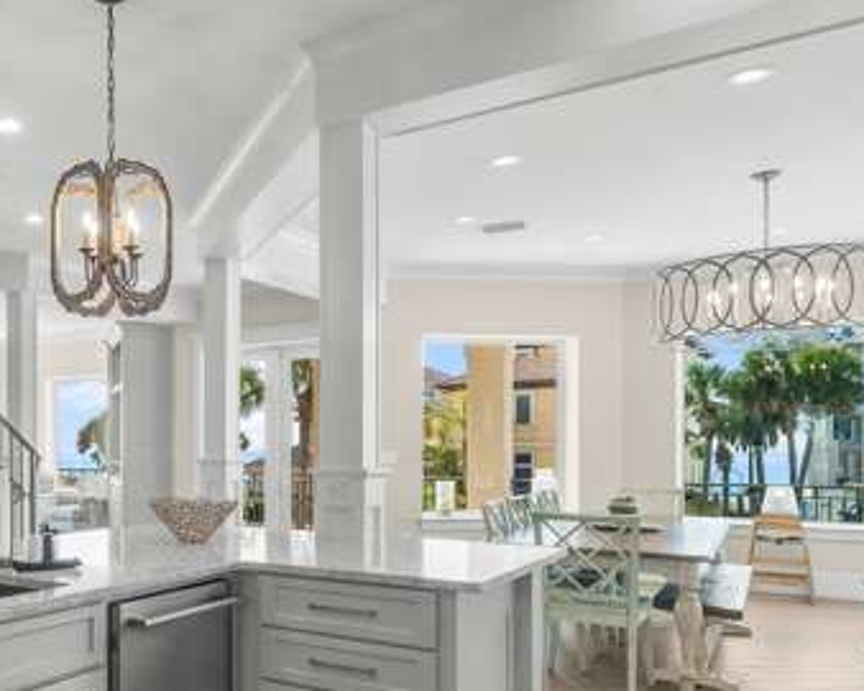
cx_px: 115
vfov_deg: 45.0
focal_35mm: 32
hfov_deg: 50.2
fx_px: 823
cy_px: 443
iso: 400
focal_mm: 15.1
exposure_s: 1/15
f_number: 8
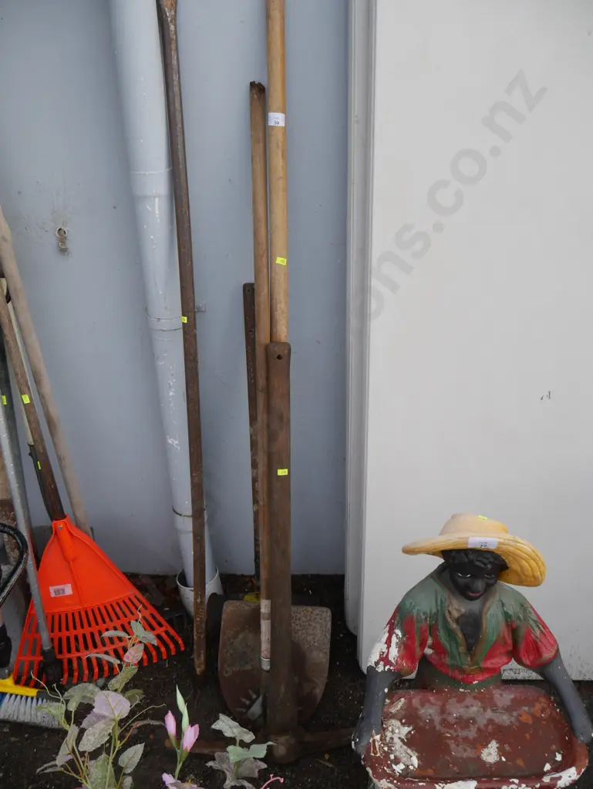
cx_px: 296
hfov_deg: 49.8
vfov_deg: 63.4
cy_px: 394
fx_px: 639
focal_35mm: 28
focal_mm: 14
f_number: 5
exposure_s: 1/200
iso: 200
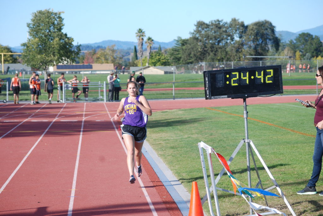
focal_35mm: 138
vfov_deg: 10.0
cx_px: 162
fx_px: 1239
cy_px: 108
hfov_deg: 14.8
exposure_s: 1/800
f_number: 7.1
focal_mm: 92
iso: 400
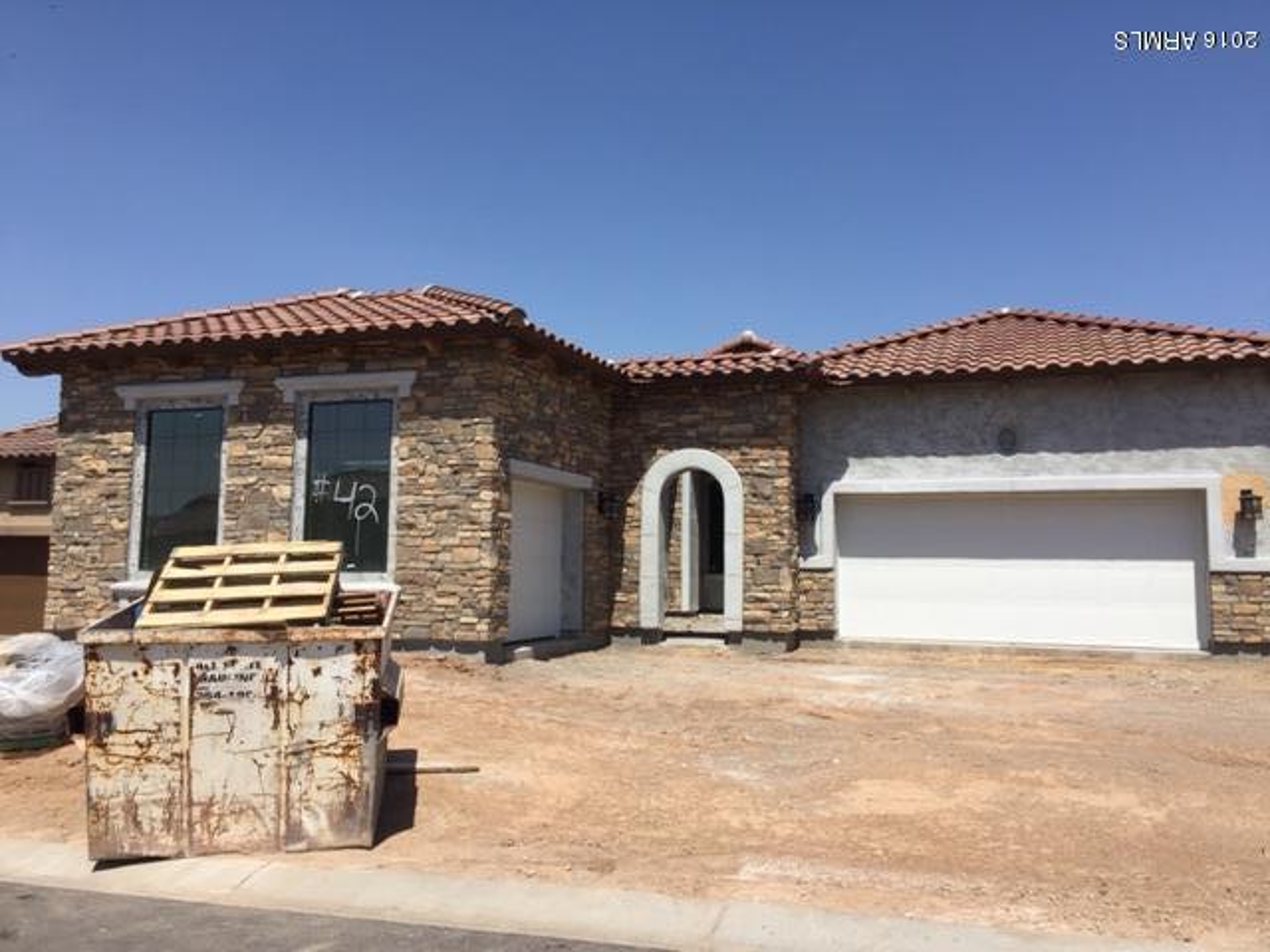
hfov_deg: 61.7
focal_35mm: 29
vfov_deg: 48.2
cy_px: 476
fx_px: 1064
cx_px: 635
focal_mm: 4.15
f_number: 2.2
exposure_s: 1/3049
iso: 32
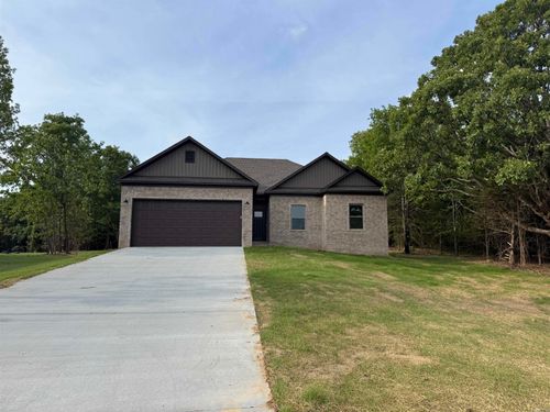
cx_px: 275
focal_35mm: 24
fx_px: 381
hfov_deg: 71.6
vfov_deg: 56.8
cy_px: 206
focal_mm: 6.76
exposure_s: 1/3279
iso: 80
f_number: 1.78
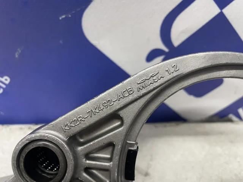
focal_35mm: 26
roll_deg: +3.7
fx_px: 183
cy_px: 91
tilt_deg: -38.0
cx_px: 122
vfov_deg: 53.1
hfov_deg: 67.3
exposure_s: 1/50
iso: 125
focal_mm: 4.2
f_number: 1.6
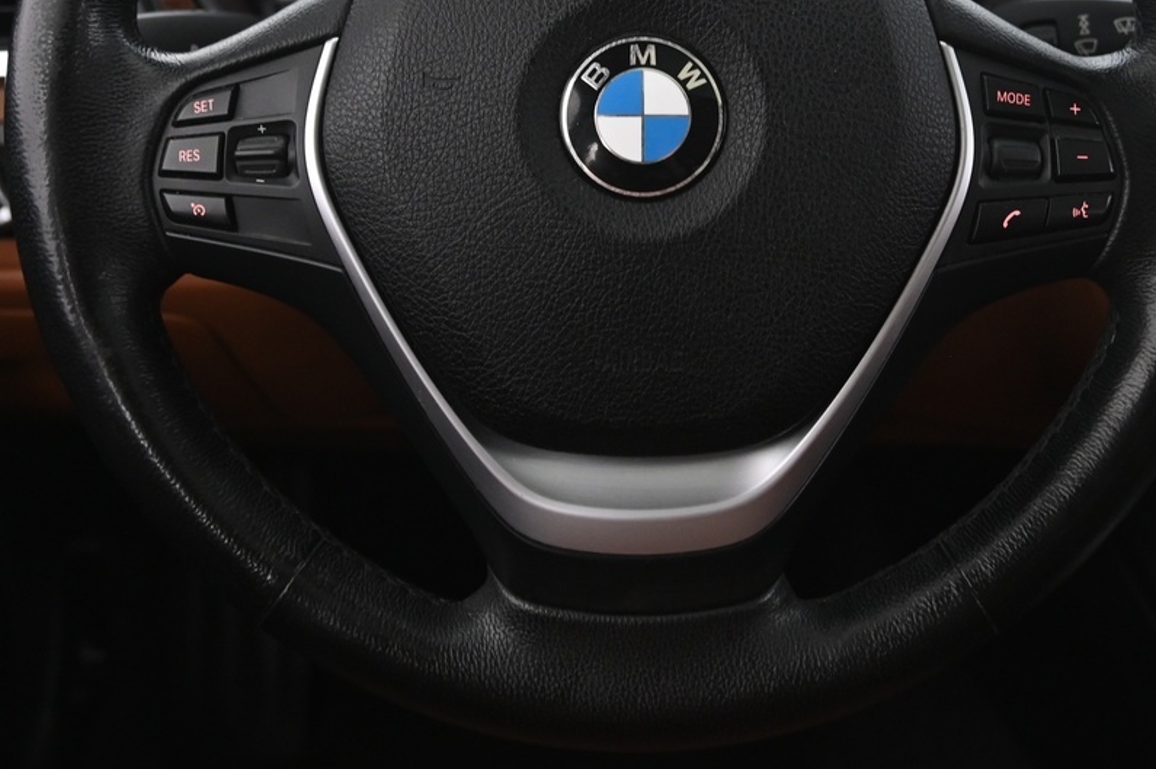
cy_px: 125
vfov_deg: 26.8
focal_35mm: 49
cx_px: 622
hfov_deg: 40.3
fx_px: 1572
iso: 2000
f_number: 4
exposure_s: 1/15
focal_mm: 24
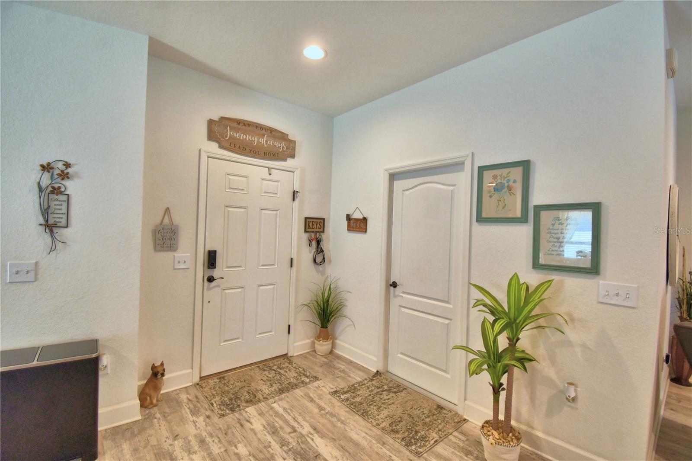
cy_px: 230
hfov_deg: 100.4
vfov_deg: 77.3
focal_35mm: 15
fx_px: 288
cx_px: 346
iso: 400
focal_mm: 10
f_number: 4.5
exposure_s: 1/30
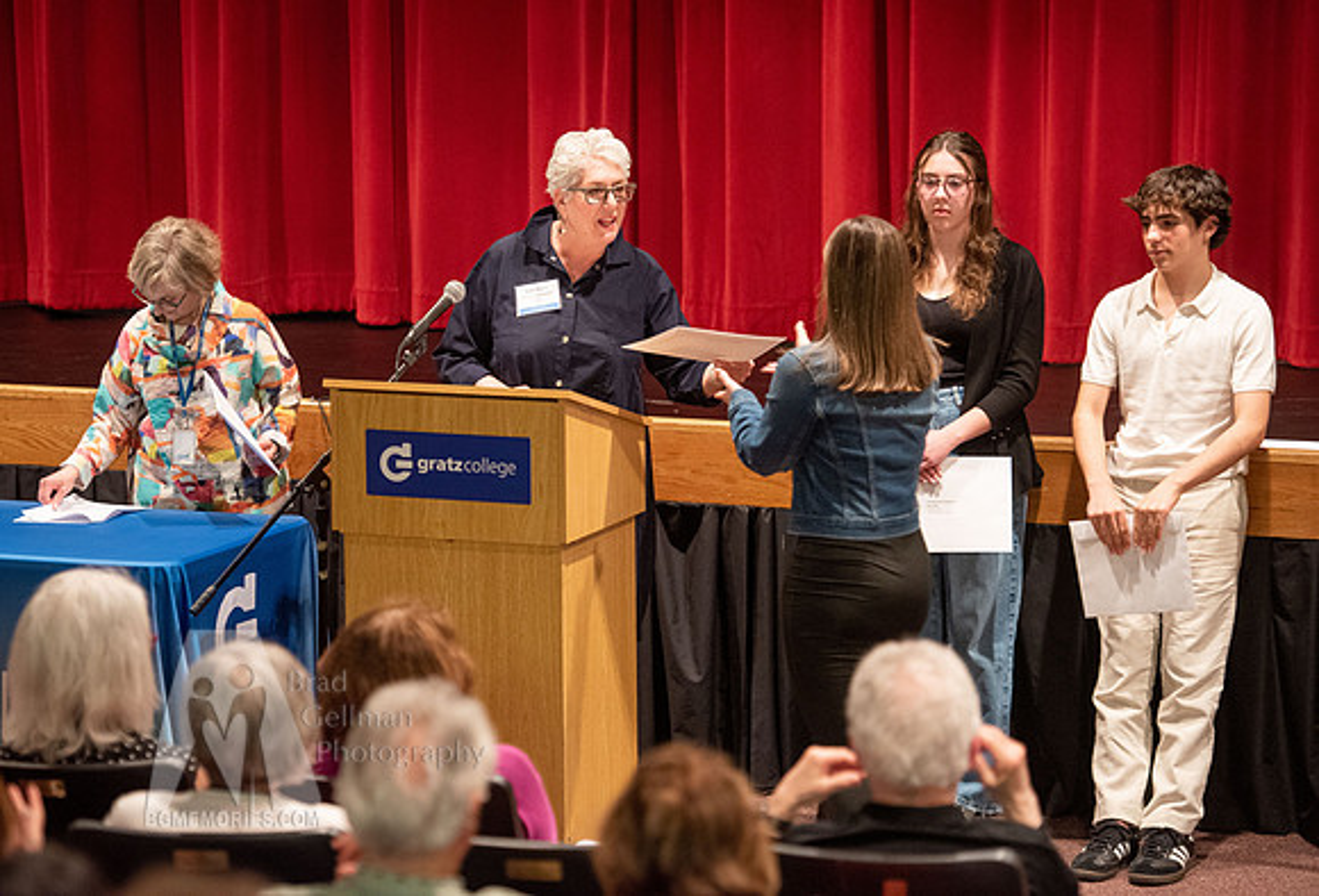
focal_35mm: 129
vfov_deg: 10.8
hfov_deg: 15.8
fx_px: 4746
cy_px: 421
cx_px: 607
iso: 2500
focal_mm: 120
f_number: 2.8
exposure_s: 1/80
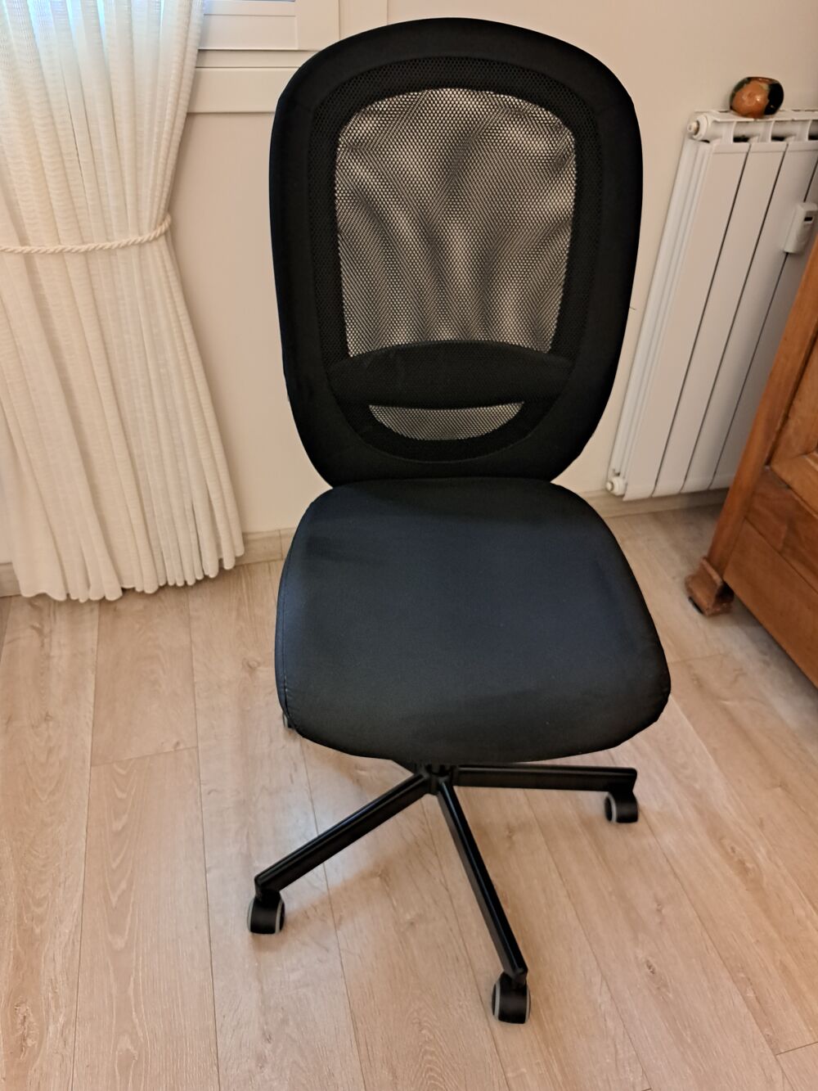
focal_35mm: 24
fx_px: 756
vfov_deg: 71.6
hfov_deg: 56.8
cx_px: 409
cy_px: 546
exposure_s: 1/25
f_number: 1.8
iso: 400
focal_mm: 5.23
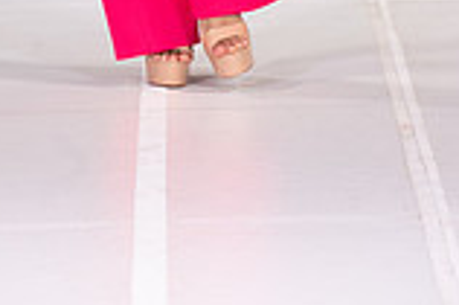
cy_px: -343
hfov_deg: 5.6
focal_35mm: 371
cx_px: 225
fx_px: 4725
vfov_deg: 3.7
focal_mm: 130
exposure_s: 1/400
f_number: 5.6
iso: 2000
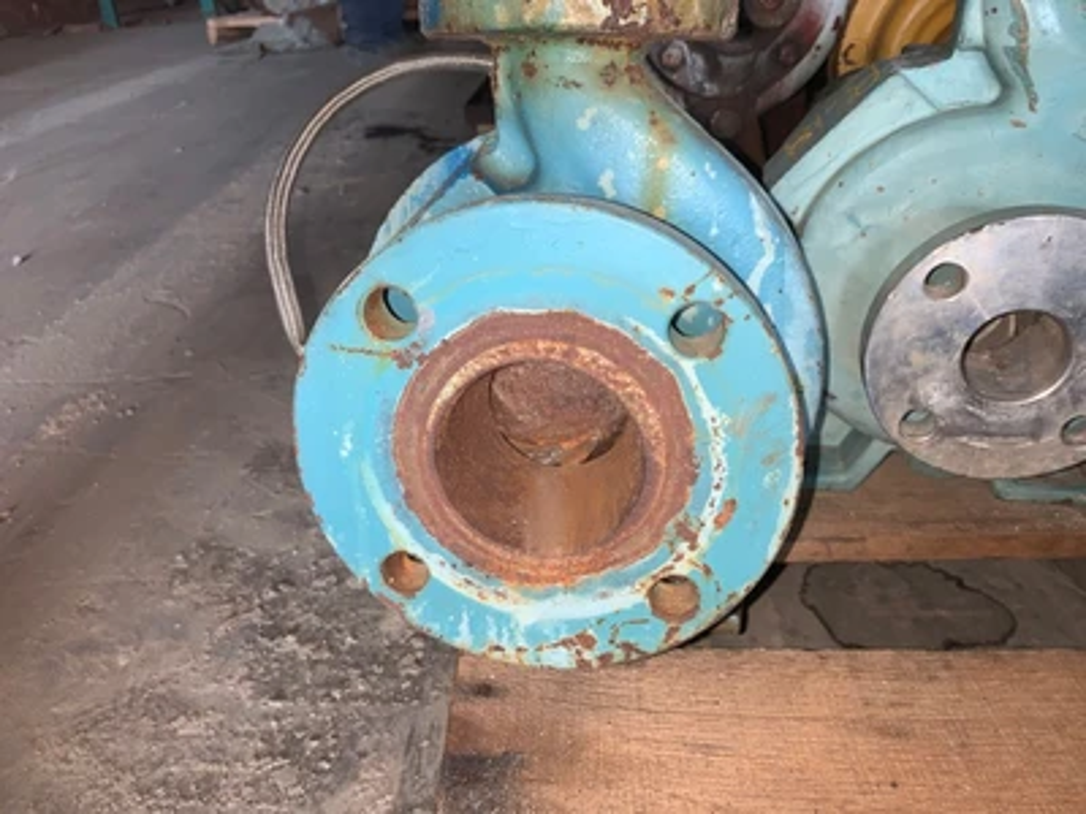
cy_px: 407
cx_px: 543
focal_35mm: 26
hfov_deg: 67.3
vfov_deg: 53.1
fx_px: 816
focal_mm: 4.25
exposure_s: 1/28
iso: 50
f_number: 1.8
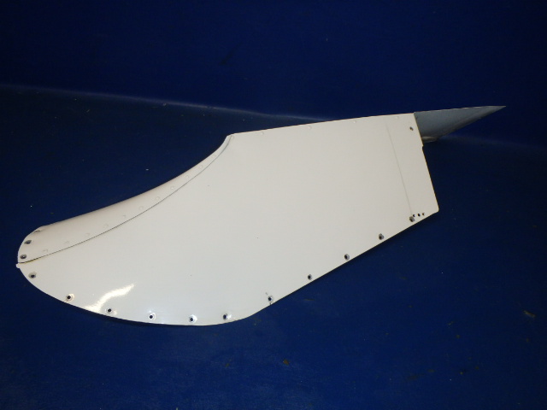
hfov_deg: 63.4
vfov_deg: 49.7
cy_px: 205
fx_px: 442
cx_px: 274
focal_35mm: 28
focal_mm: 5
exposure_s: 1/125
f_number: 3.9
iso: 500
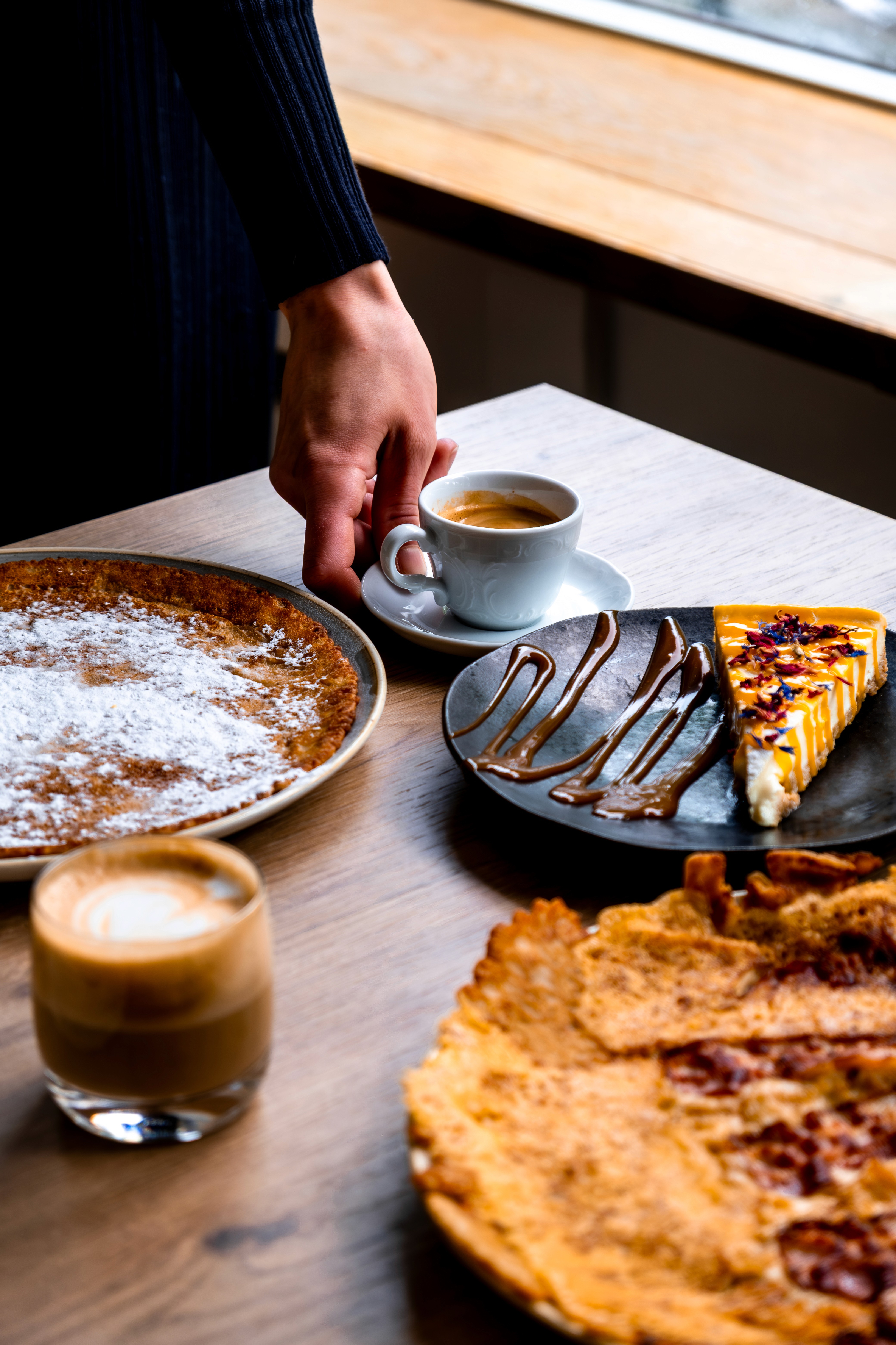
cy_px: 672
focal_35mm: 83
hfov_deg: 16.5
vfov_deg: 24.5
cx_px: 448
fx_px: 3098
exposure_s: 1/160
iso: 250
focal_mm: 55
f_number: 4
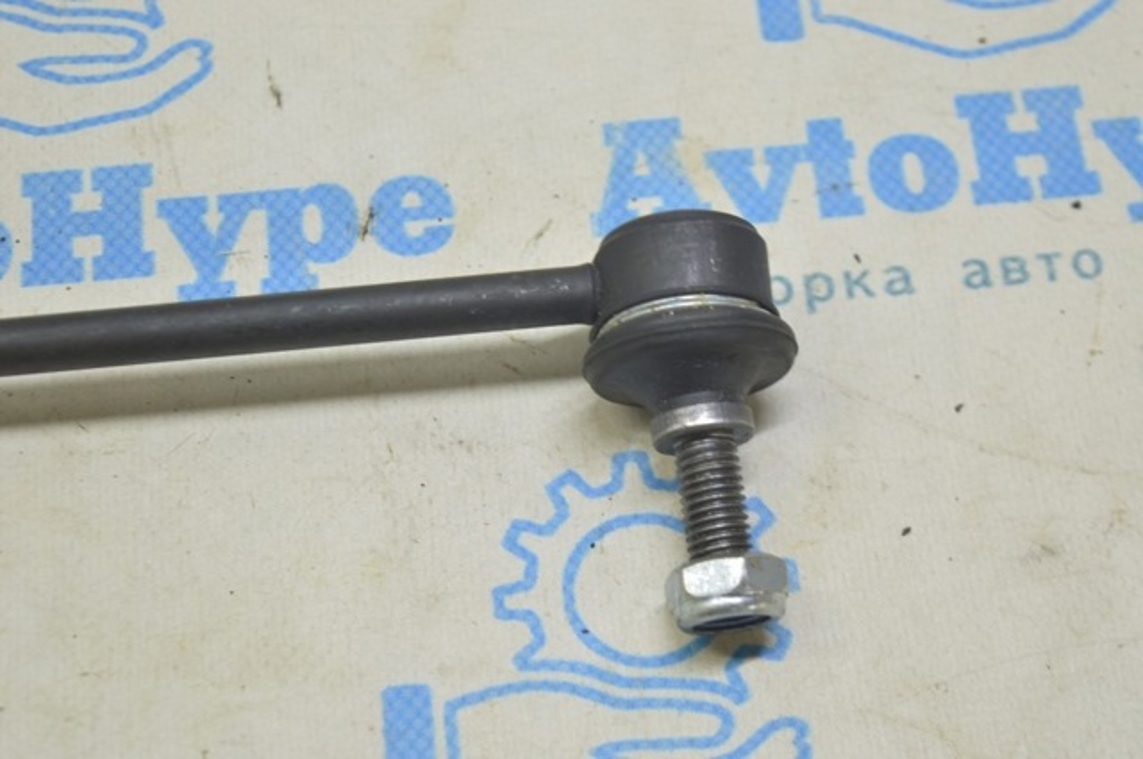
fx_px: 2616
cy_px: 380
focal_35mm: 82
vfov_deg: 16.5
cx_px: 572
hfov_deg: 24.6
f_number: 5.6
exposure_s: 1/20
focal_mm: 55
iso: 400
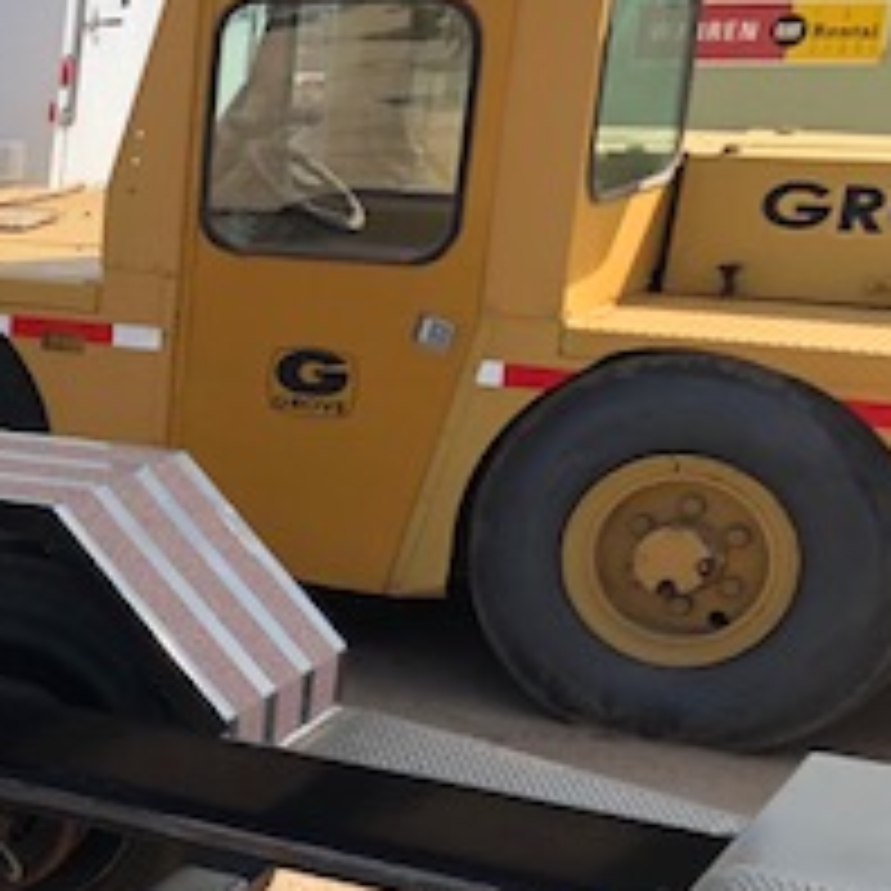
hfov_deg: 18.5
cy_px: 738
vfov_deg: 21.3
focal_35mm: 80
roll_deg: +0.6
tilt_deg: -15.8
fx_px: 2330
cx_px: -536
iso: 20
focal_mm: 3.99
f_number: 1.8
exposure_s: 1/1185
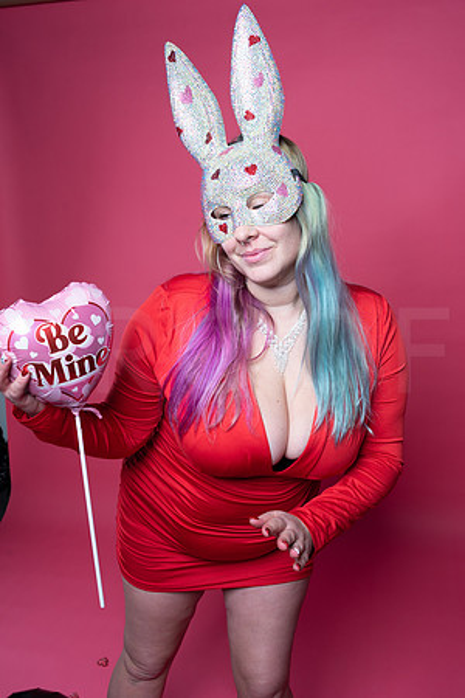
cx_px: 232
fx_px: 678
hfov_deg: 37.9
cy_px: 349
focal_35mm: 35
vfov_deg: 54.4
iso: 100
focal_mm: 35
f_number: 8
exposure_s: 1/160
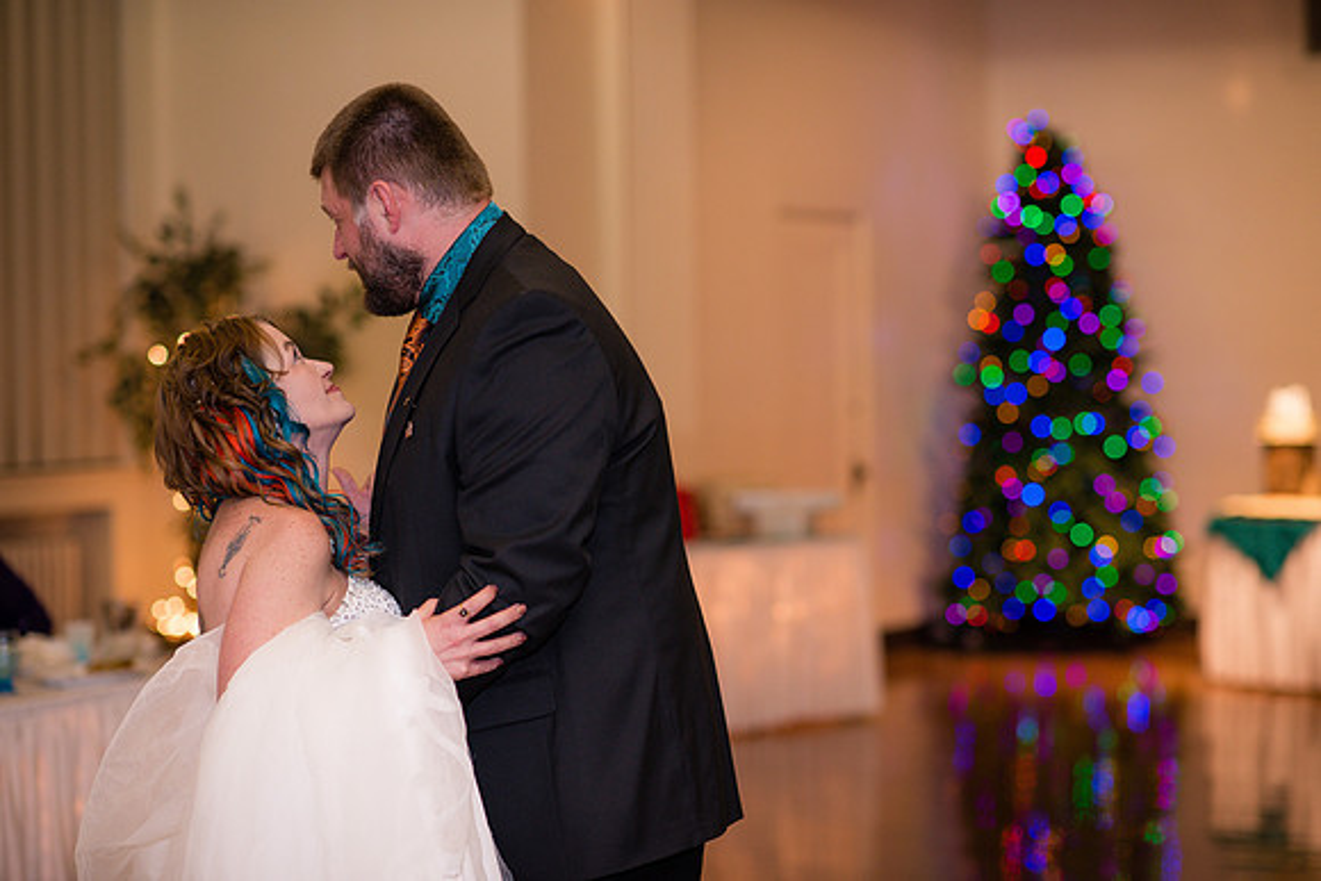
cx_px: 660
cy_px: 440
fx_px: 3120
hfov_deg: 23.9
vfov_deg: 16.1
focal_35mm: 85
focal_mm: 85
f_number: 2.2
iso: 640
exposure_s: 1/125
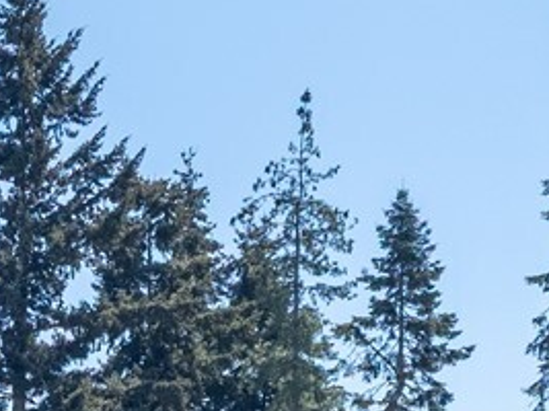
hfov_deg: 13.3
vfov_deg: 9.7
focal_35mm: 144
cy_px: 764
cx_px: -122
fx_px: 2283
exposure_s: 1/6400
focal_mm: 12.29
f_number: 2.8
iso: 160
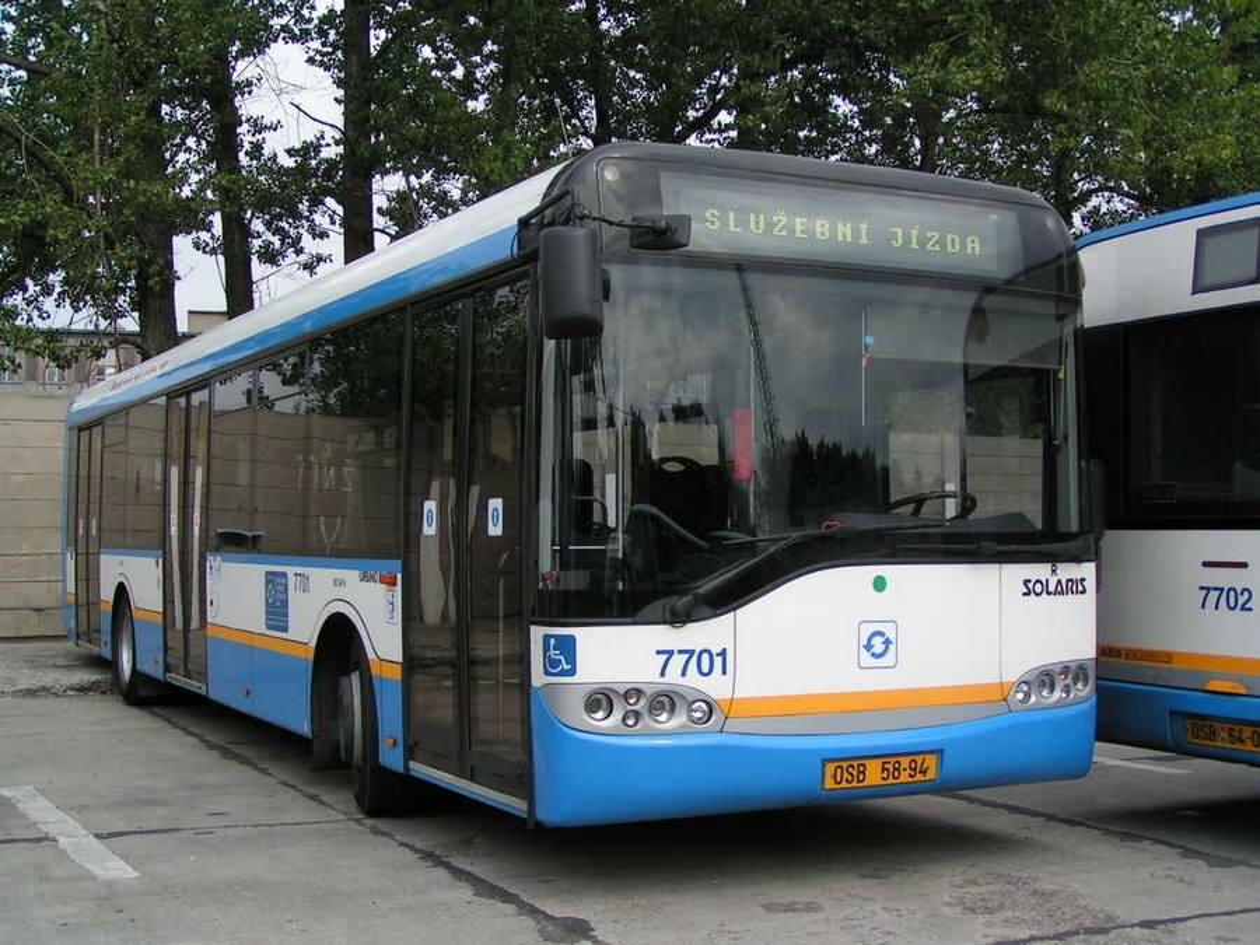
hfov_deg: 42.1
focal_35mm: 45
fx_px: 1638
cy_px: 472
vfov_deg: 32.2
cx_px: 630
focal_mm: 6.9
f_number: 3.2
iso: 50
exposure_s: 1/800
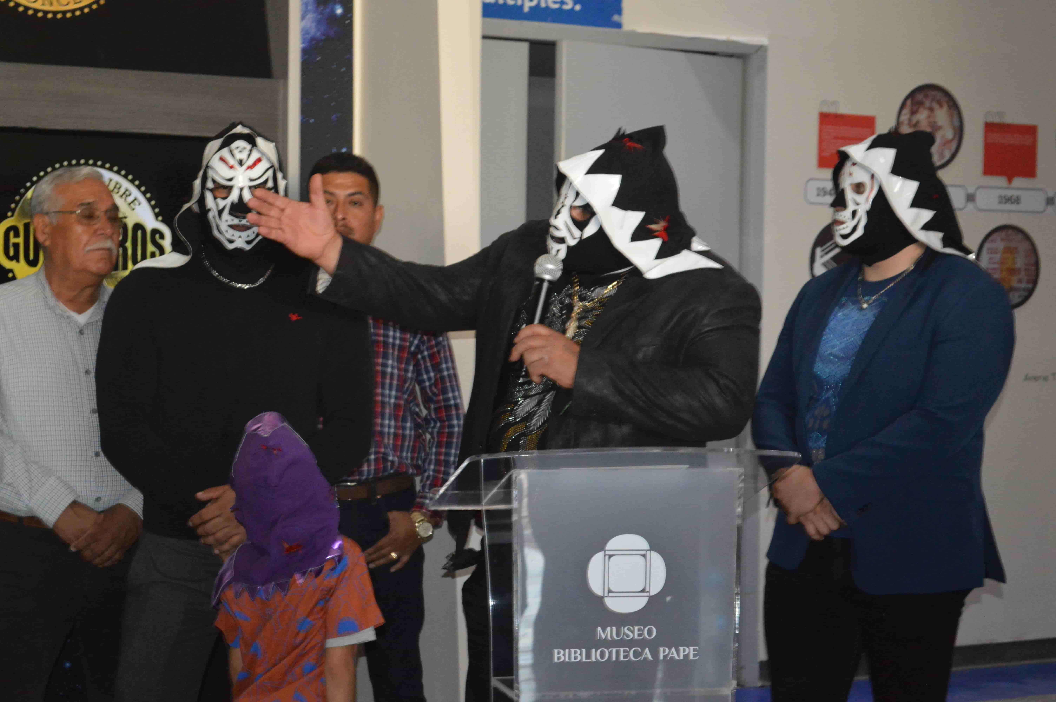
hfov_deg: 24.6
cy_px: 351
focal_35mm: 82
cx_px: 528
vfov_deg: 16.5
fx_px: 2418
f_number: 5.6
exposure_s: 1/60
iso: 3200
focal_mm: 55
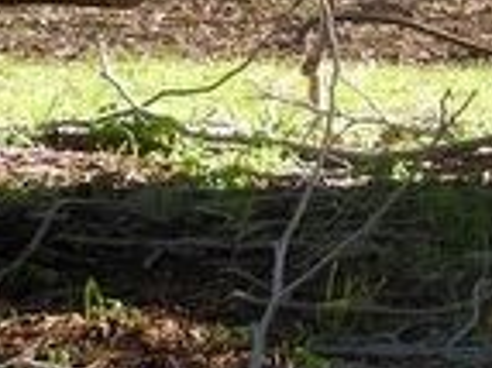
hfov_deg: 5.7
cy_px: -320
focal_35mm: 341
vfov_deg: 4.3
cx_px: 857
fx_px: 4843
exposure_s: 1/160
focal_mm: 13
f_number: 3.5
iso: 100
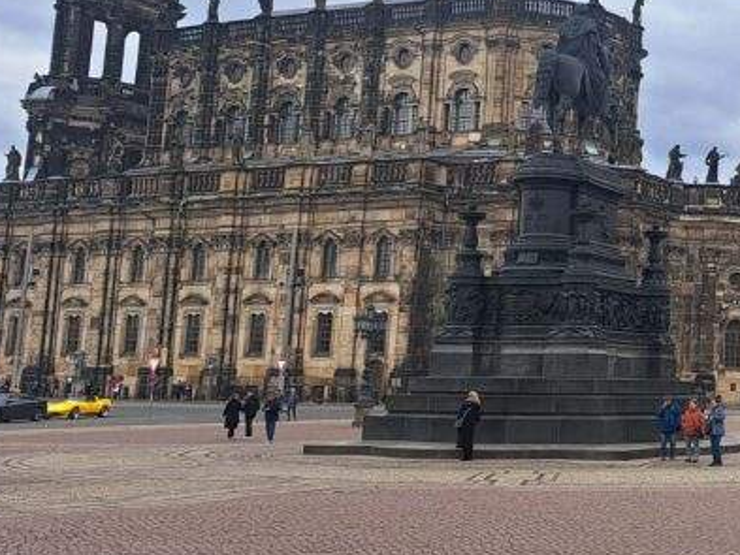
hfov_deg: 28.6
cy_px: 199
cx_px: 825
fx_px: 1304
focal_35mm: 61
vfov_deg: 24.0
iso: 50
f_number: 1.8
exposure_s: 1/256
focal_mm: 5.2
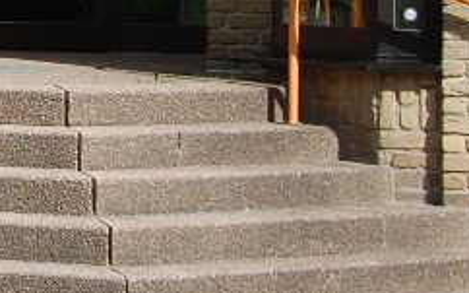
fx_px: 2230
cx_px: -390
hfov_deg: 11.1
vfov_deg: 7.3
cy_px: -223
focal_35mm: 175
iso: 200
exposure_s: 1/250
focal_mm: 23
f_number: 8
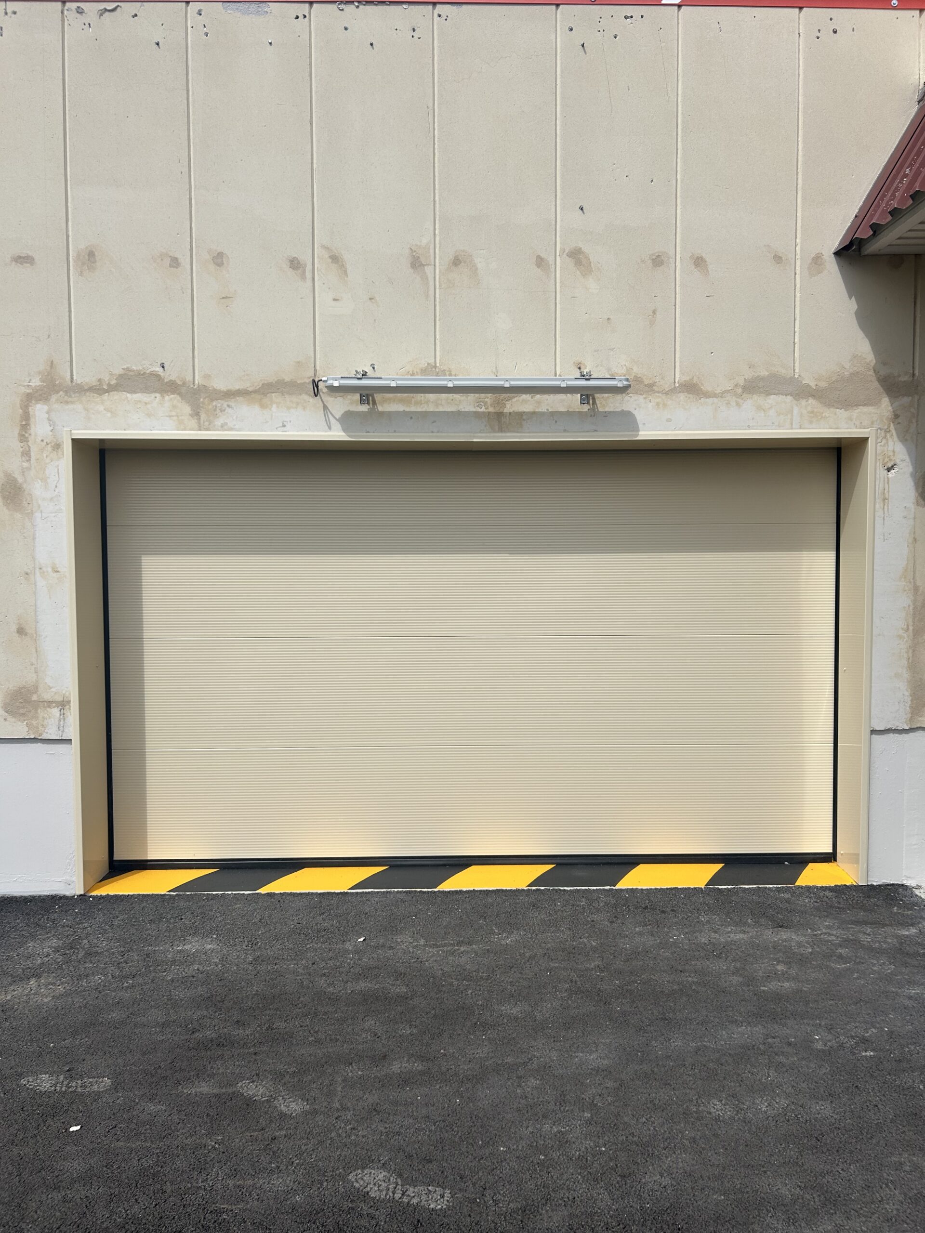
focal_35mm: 26
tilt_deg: -2.3
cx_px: 462
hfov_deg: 53.1
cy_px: 616
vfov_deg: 67.3
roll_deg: +0.1
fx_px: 926
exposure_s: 1/9434
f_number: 1.5
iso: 50
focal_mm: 5.7
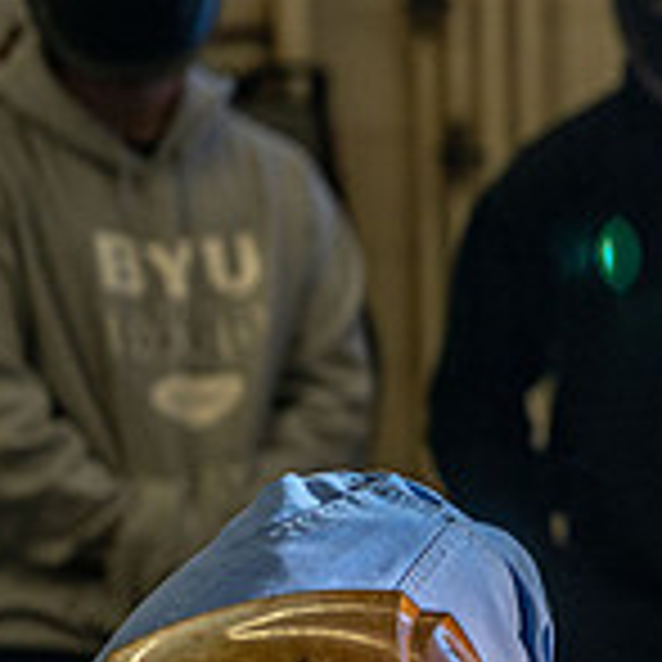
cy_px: 182
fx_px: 5258
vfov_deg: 7.2
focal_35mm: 243
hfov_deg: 7.0
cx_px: 1166
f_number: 2.8
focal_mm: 70
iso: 320
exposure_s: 1/800
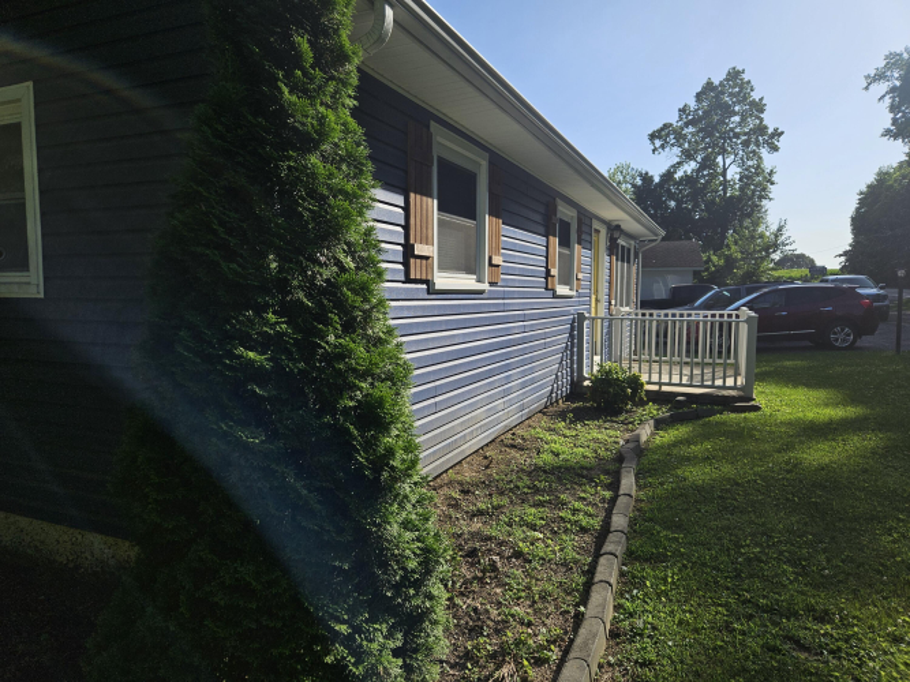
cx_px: 455
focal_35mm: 23
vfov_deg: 58.9
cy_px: 341
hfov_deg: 73.9
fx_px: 605
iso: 25
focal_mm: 5.4
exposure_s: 1/3009
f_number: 1.8
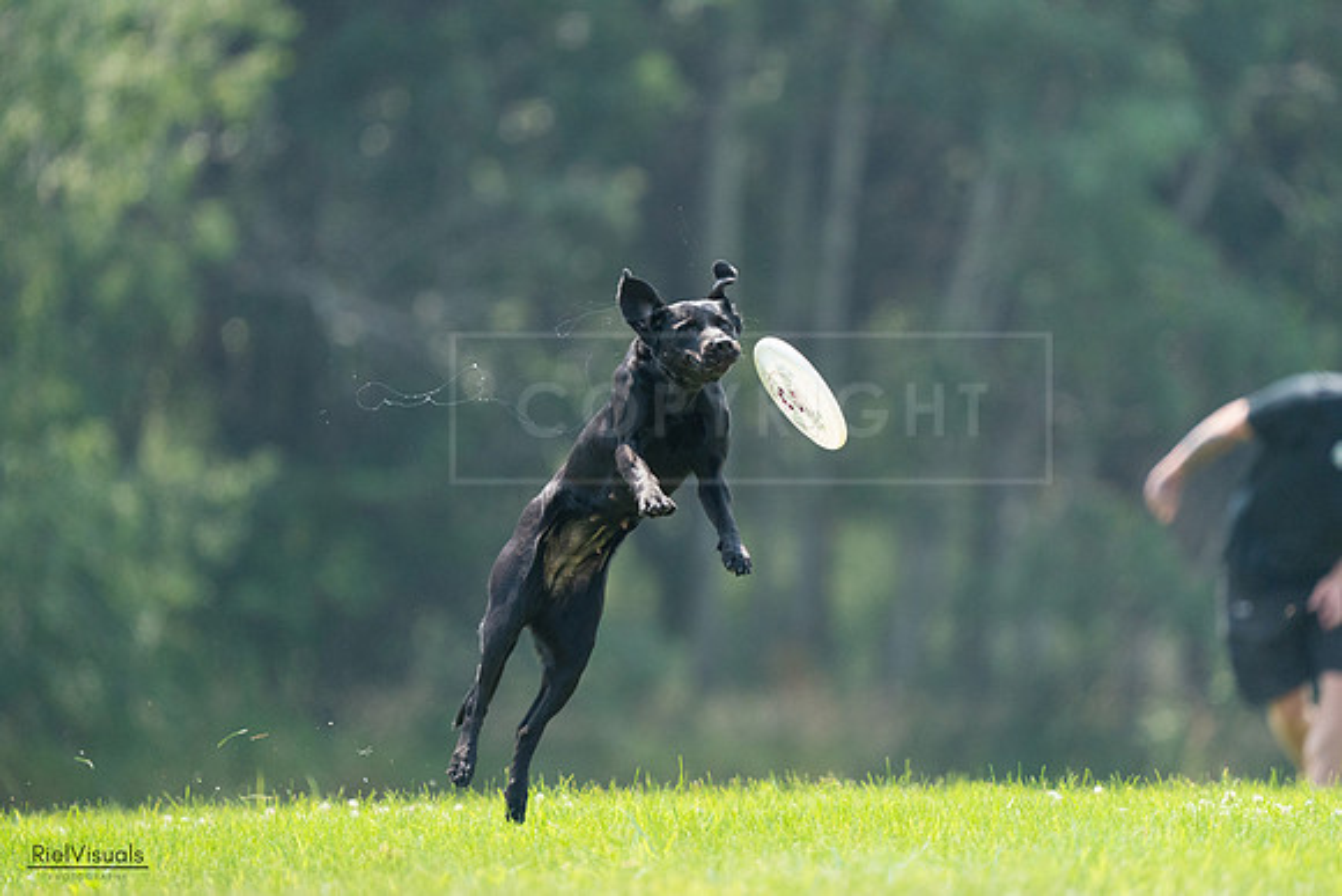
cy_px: 448
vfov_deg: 2.8
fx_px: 18642
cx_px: 671
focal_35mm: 500
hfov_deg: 4.1
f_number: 6.3
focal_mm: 500
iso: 4000
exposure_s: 1/4000
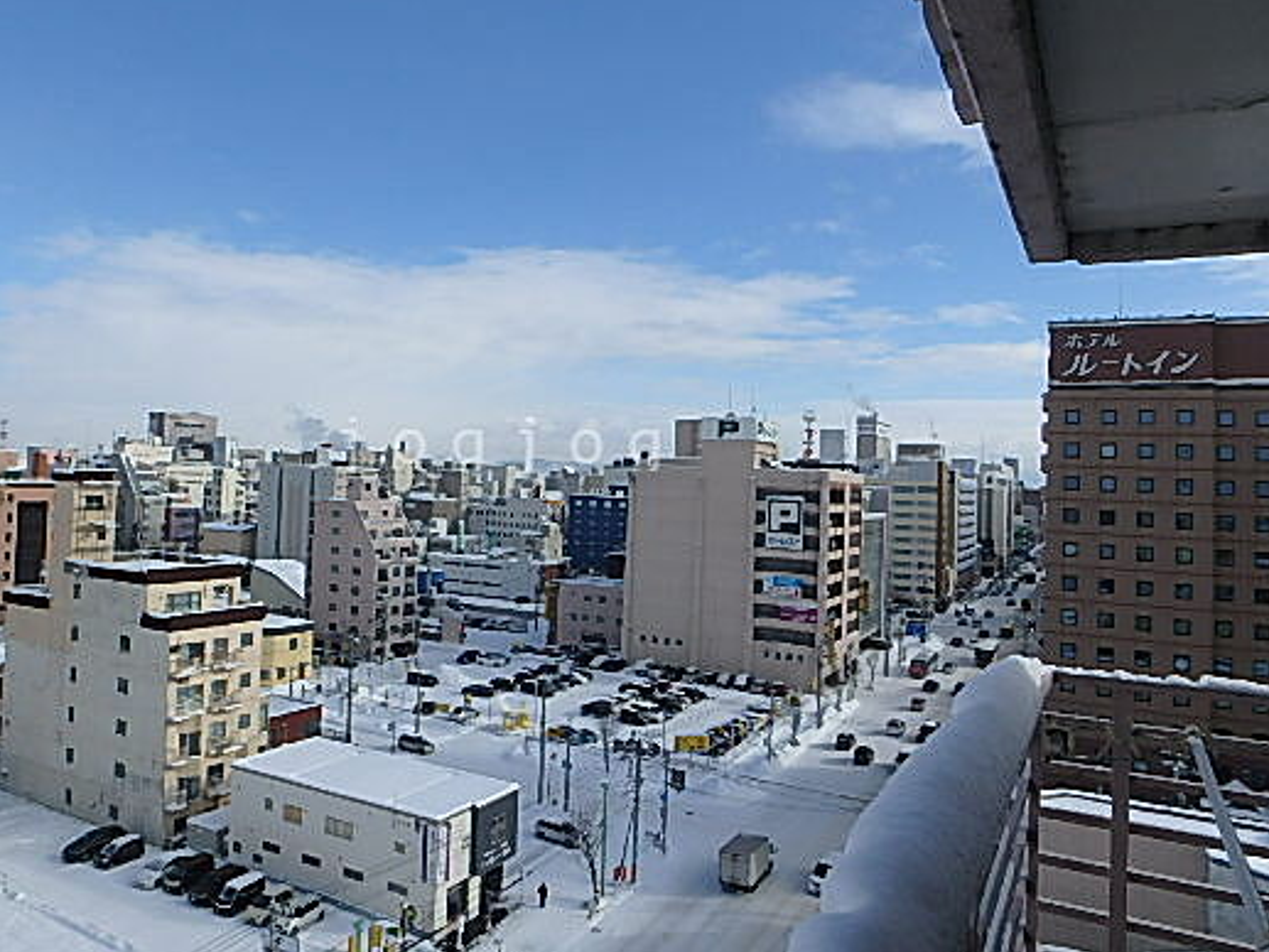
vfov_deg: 53.0
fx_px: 953
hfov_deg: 66.6
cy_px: 442
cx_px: 506
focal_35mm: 26
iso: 125
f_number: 6
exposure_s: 1/640
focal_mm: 3.7
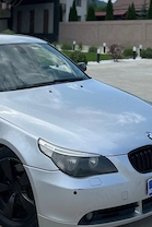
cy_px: 121
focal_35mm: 52
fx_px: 329
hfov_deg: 25.8
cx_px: 47
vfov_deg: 38.1
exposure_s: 1/3215
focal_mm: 5.1
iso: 50
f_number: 1.6
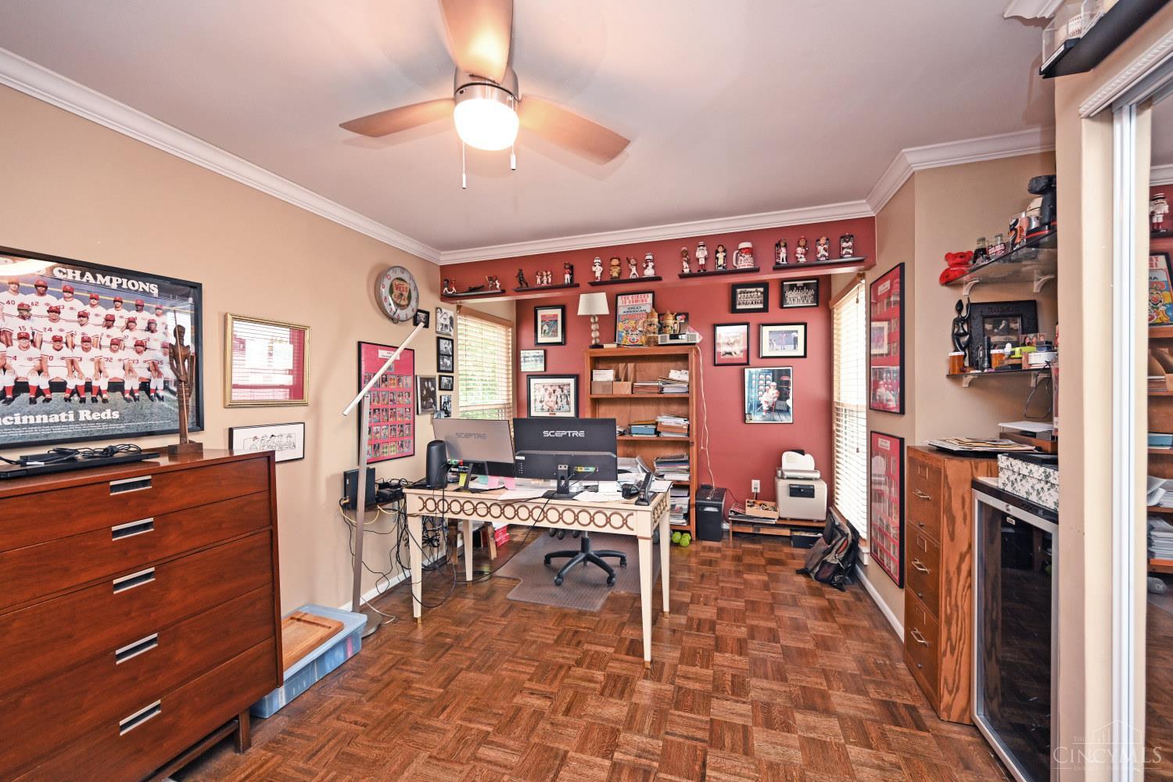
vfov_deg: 81.2
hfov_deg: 104.3
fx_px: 456
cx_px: 586
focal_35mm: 14
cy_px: 391
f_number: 4
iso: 800
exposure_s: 1/60
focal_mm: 14
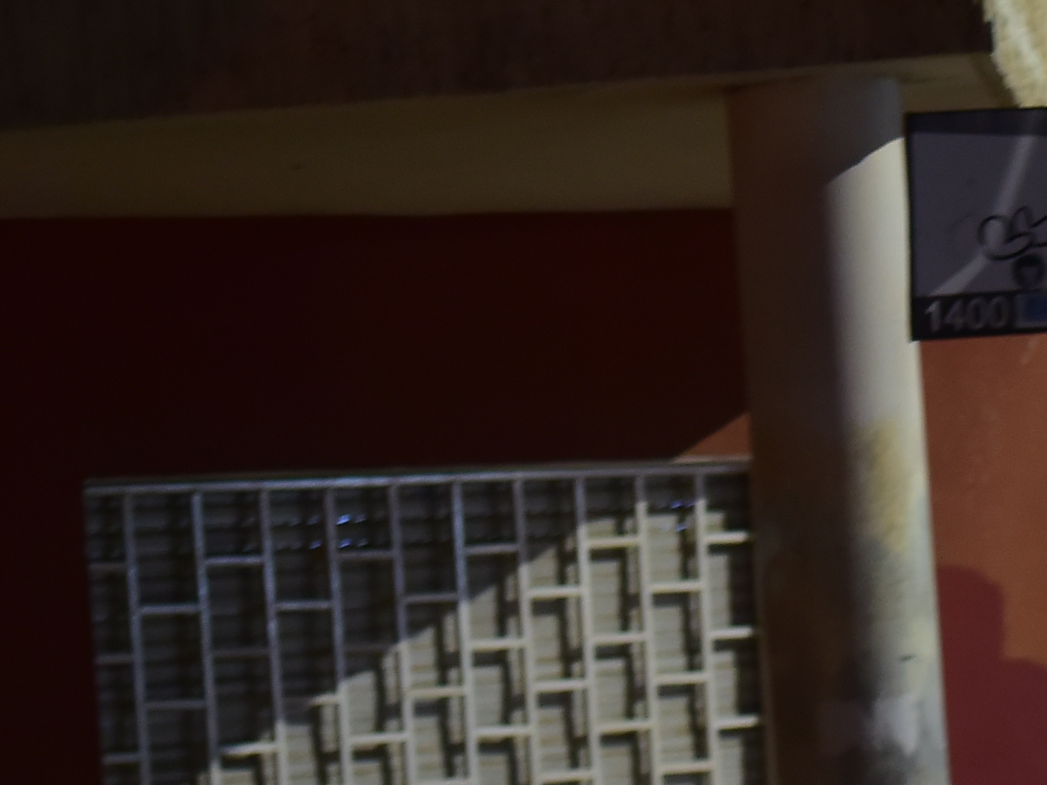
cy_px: 404
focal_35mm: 266
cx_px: 1132
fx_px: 8046
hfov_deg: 7.4
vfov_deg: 5.6
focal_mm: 70
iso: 1250
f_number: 2.8
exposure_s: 1/25
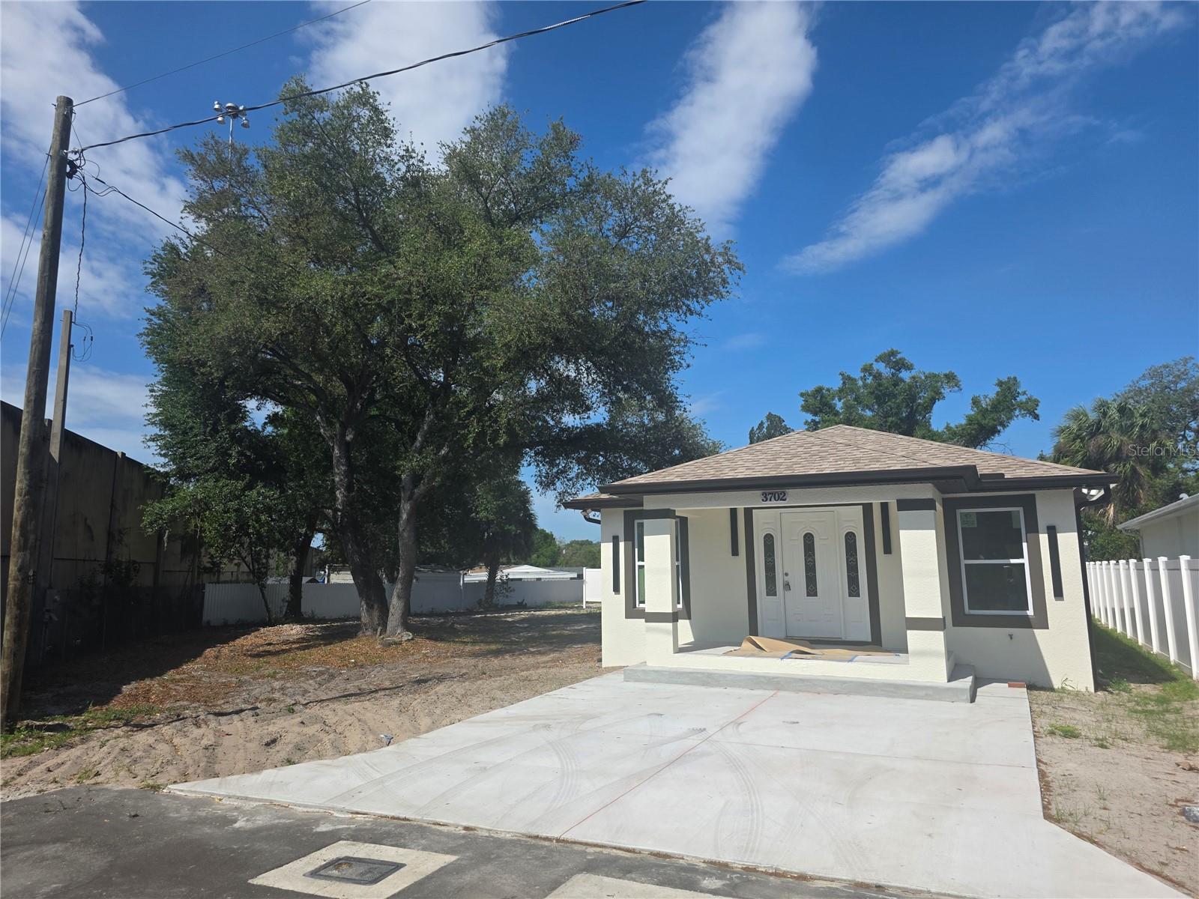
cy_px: 450
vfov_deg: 58.9
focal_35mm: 23
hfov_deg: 73.9
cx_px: 600
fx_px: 797
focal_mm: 6.3
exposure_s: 1/7626
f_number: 1.7
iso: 80
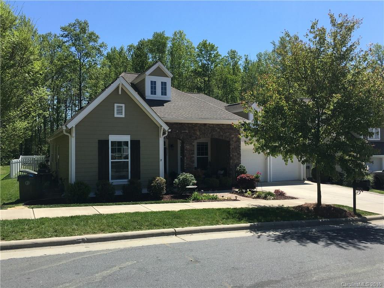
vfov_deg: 48.2
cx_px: 192
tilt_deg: +1.7
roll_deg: -0.2
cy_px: 144
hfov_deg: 61.7
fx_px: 322
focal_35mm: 29
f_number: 2.2
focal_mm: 4.15
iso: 25
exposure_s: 1/1399
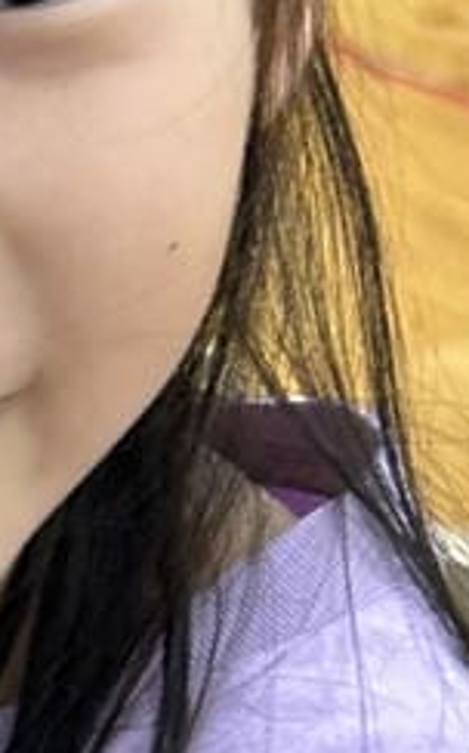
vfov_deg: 11.3
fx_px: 3710
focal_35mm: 181
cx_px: -1043
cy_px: 957
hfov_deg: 6.5
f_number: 1.5
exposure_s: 1/120
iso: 100
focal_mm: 5.7
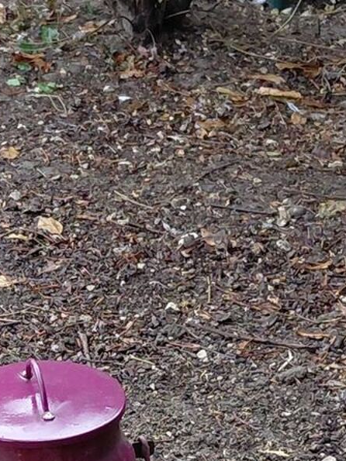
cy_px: 442
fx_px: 747
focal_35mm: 56
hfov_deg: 24.6
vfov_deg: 32.1
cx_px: -21
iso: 320
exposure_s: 1/50.1
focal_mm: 4.69
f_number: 1.8
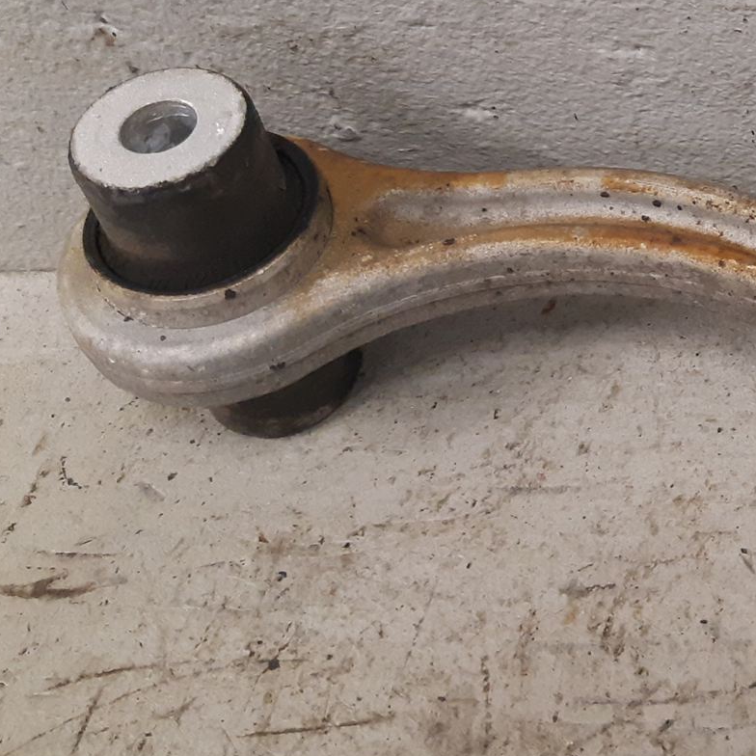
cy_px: 134
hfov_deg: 25.4
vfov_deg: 27.9
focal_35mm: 60
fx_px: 1483
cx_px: 934
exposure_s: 1/50
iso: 200
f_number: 1.7
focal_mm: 3.93
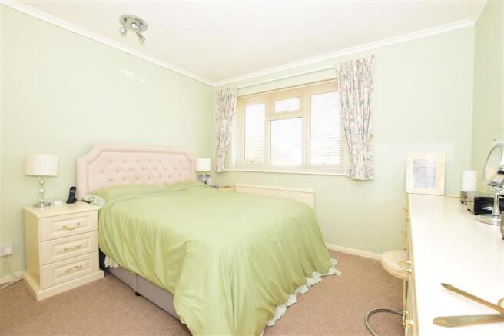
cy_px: 168
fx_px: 210
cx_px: 252
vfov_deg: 77.3
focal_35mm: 15
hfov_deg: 100.4
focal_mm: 10
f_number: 6.3
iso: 400
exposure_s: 1/60
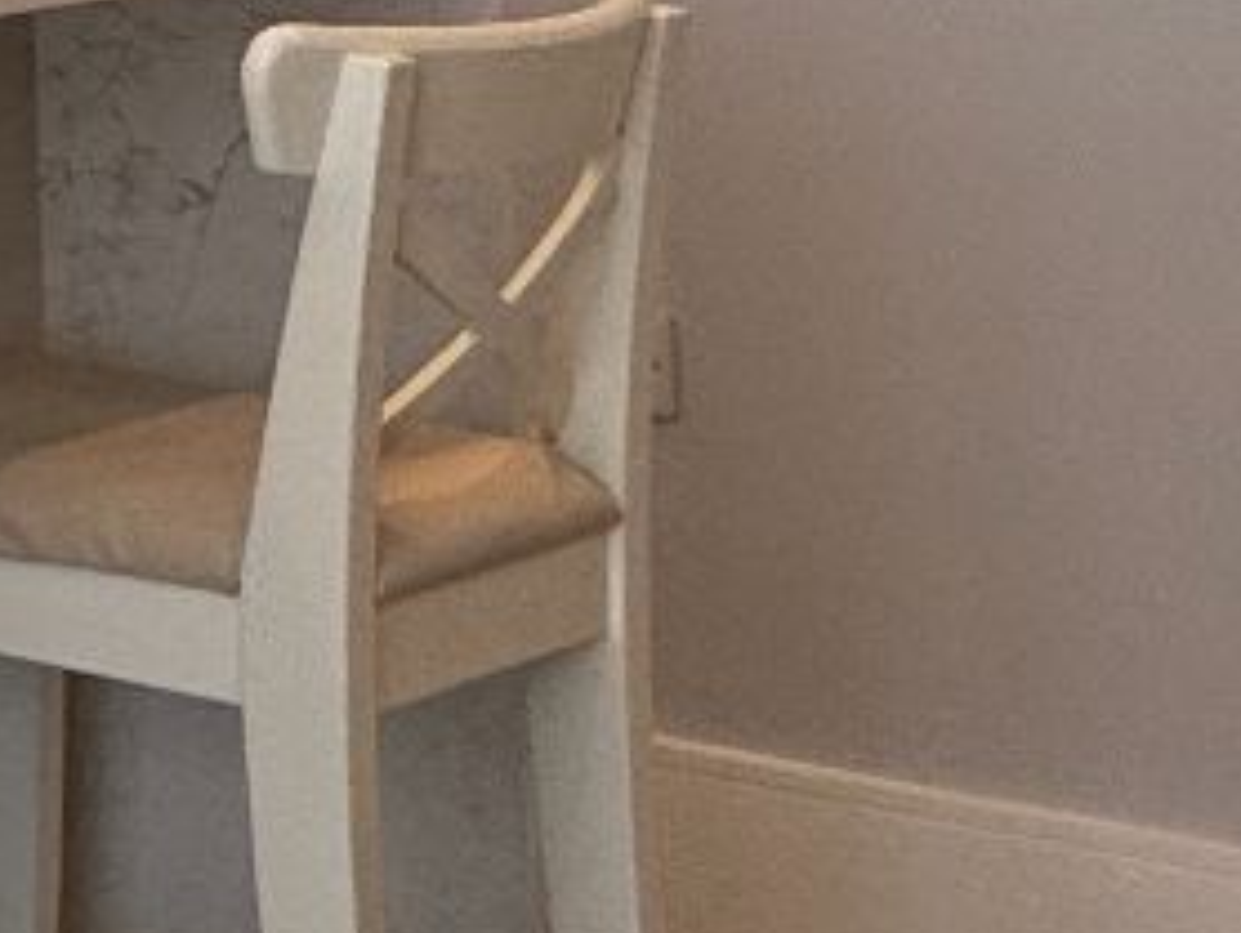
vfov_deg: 13.8
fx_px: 3696
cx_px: -2116
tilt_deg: +0.7
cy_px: -321
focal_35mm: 103
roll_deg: +2.6
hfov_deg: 12.5
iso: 100
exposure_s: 1/99
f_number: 2.2
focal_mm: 2.22
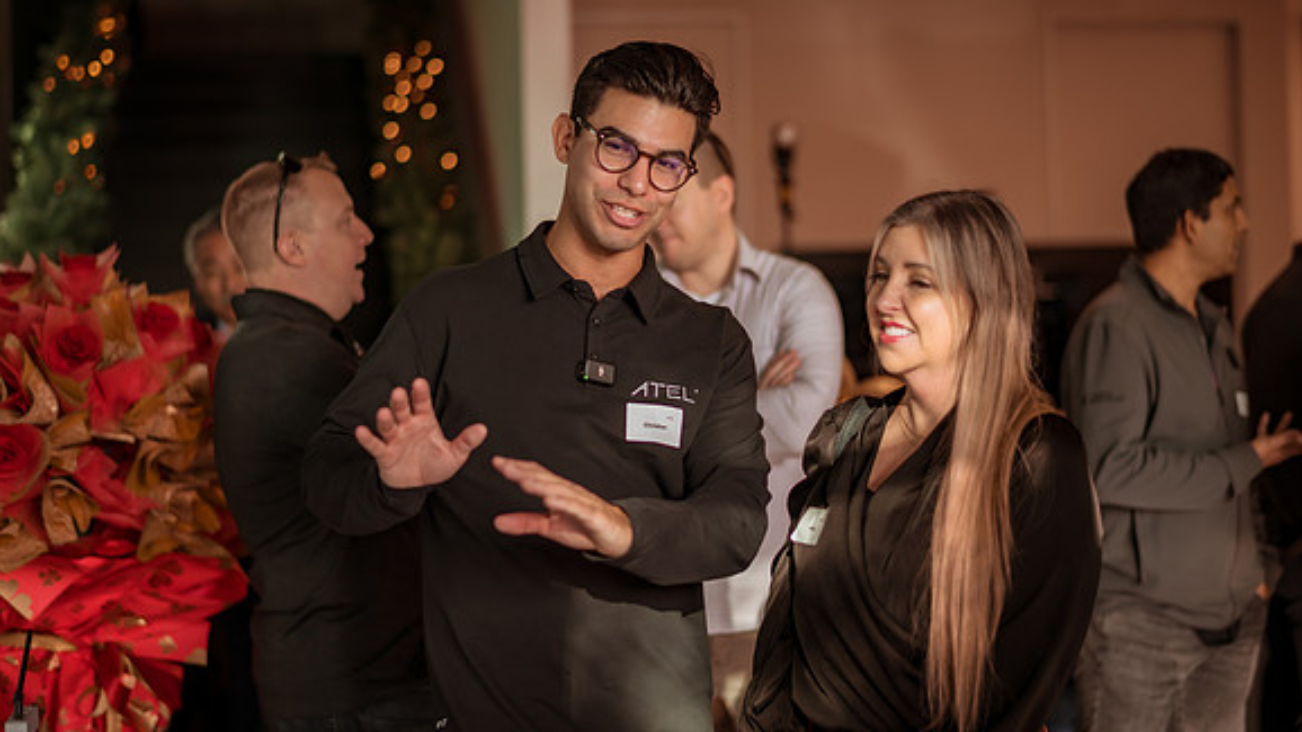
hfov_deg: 34.4
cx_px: 651
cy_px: 321
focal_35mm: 61
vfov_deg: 19.7
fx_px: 2106
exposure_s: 1/500
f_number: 1.4
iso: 100
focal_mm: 58
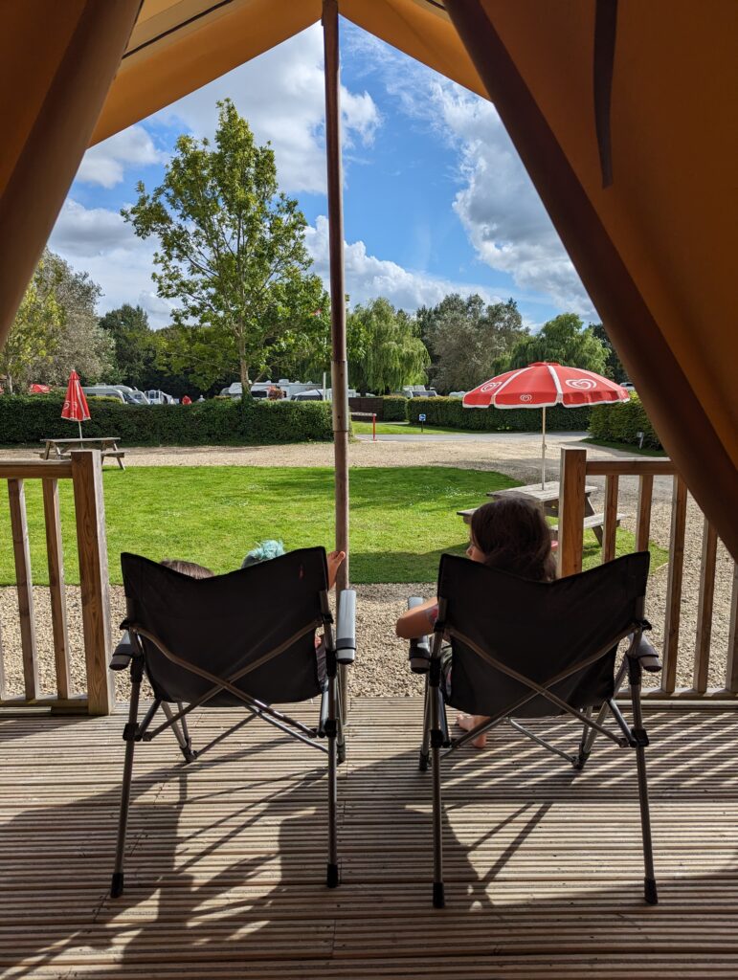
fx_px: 681
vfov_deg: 71.5
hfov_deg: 56.9
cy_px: 490
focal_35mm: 24
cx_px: 369
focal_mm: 6.81
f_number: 1.85
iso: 44
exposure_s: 1/2020
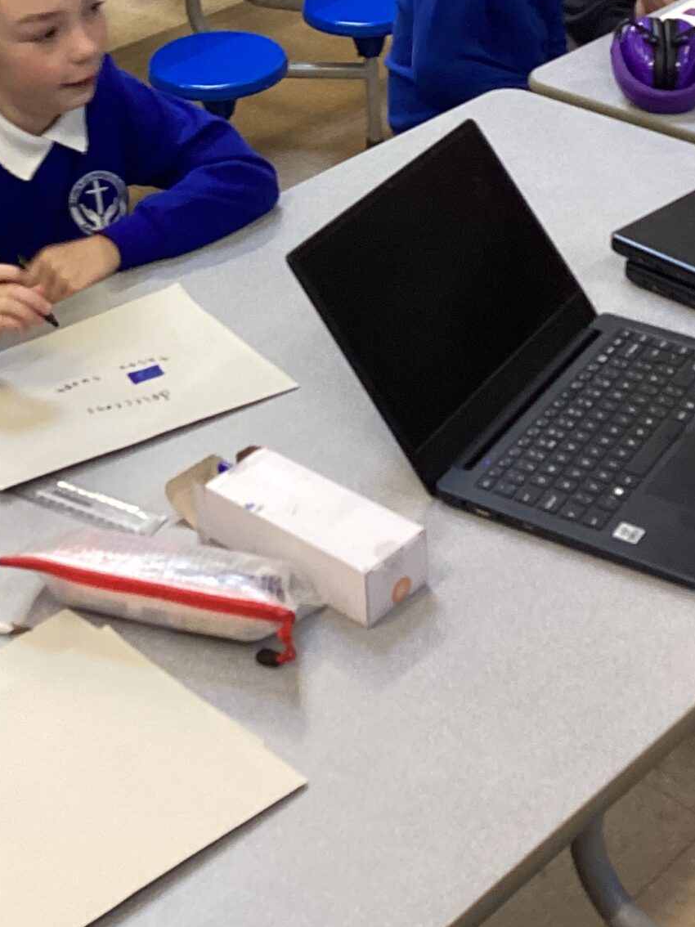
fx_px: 1875
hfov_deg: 20.8
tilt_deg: -17.9
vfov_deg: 25.7
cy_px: -92
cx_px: 138
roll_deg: +3.5
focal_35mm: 70
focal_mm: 3.3
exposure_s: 1/50
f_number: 2.4
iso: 160
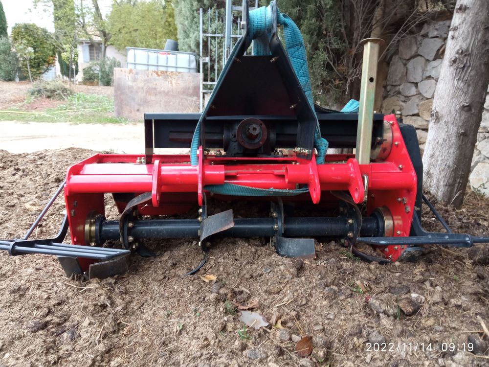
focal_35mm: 27
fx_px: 381
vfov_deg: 51.4
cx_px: 244
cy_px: 184
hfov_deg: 65.3
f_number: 2.2
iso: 135
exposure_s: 1/33.3
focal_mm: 3.79
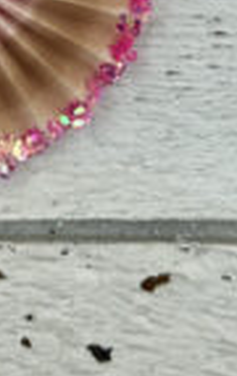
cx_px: -58
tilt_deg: -80.7
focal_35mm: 142
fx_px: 1460
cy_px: -145
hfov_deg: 9.1
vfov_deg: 14.0
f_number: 1.78
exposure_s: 1/1059
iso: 64
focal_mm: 6.76
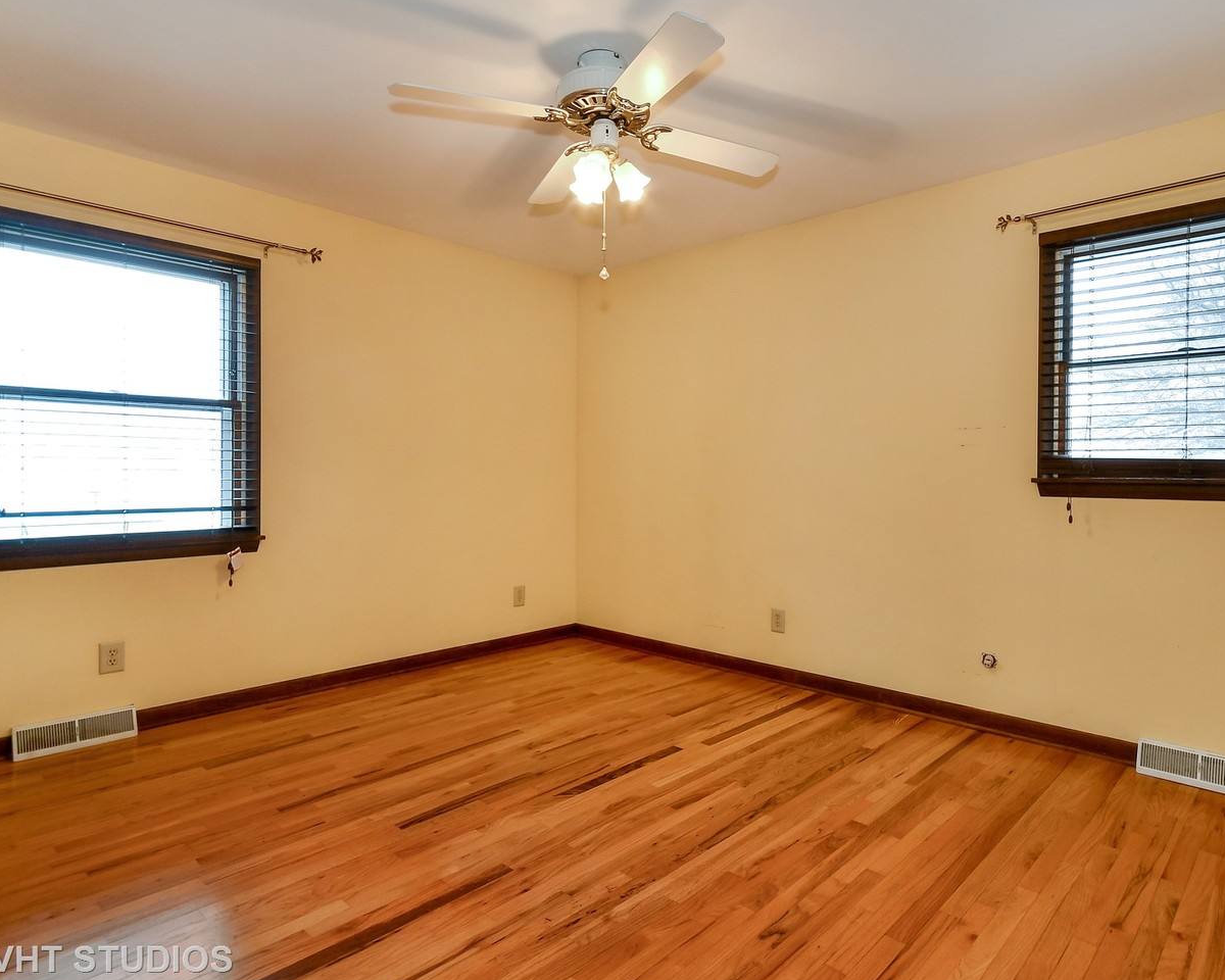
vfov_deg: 70.8
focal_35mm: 19
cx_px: 691
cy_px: 464
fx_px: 689
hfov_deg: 82.9
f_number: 9
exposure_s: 1/13
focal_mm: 10
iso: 200
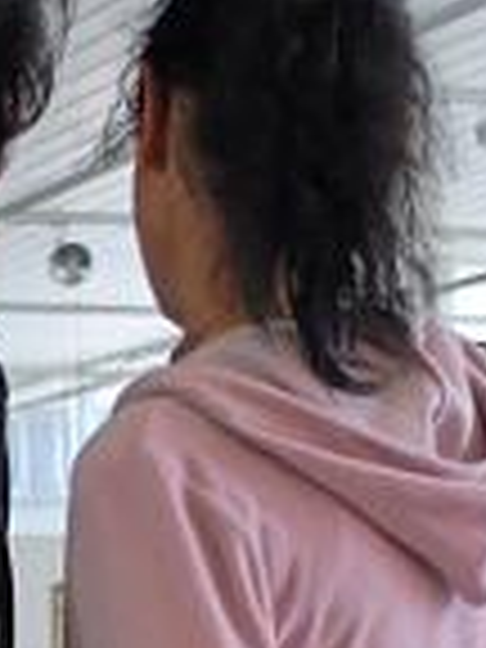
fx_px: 3145
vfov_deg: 11.0
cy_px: 1170
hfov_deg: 8.7
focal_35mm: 168
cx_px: -90
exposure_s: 1/350
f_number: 2.8
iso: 400
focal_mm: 24
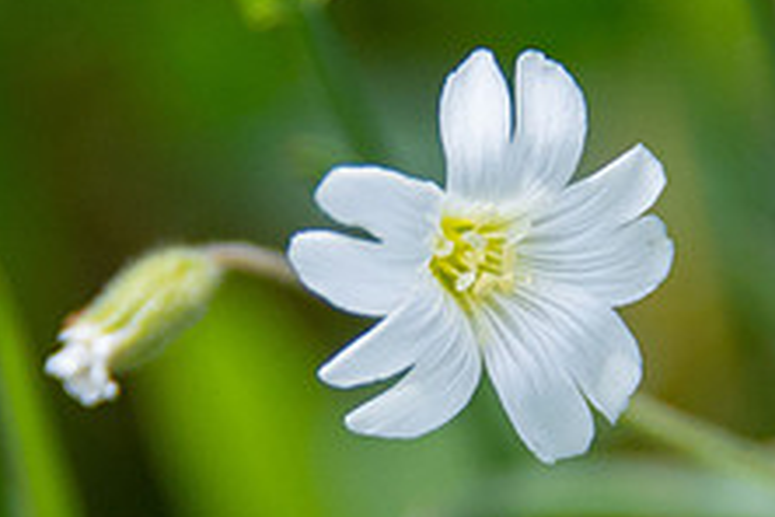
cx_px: 463
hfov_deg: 1.5
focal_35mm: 1375
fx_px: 29598
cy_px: 355
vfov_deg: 1.0
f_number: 5.6
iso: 1000
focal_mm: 300
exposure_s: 1/1600
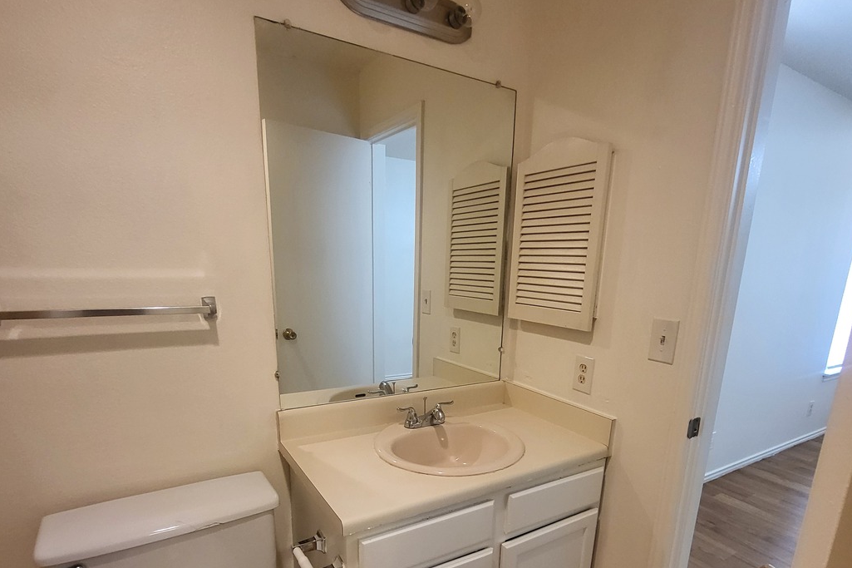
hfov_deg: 86.9
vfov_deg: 62.3
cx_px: 446
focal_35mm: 19
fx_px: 450
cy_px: 396
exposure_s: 1/60
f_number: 2.2
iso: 320
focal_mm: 1.74
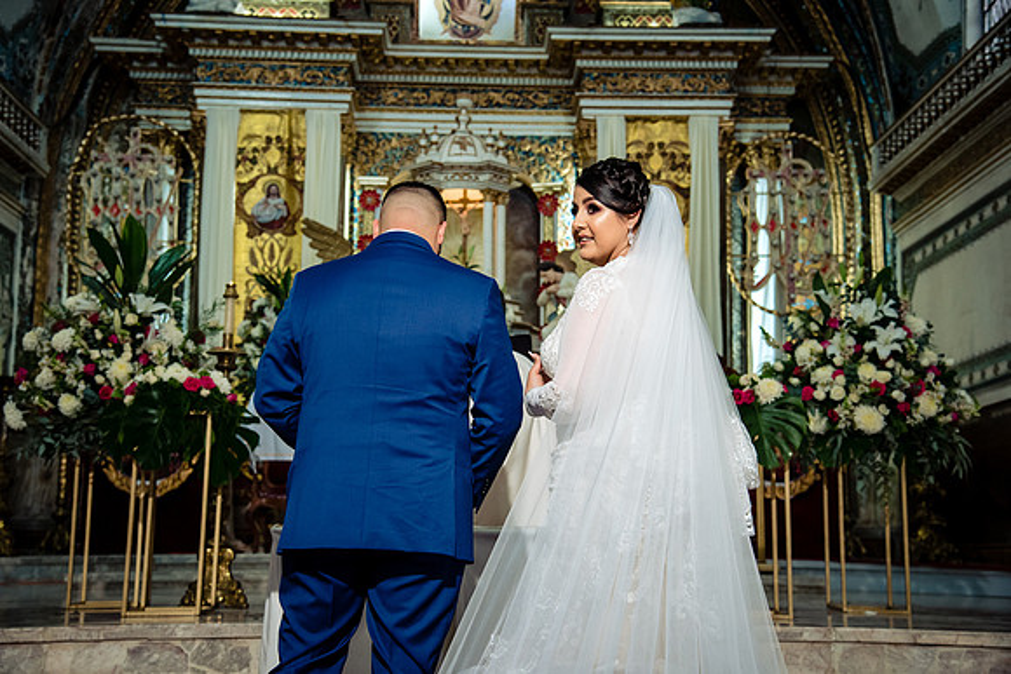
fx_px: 1404
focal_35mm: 50
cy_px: 337
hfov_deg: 39.6
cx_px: 506
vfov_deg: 27.0
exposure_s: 1/125
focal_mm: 50
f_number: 5
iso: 2000
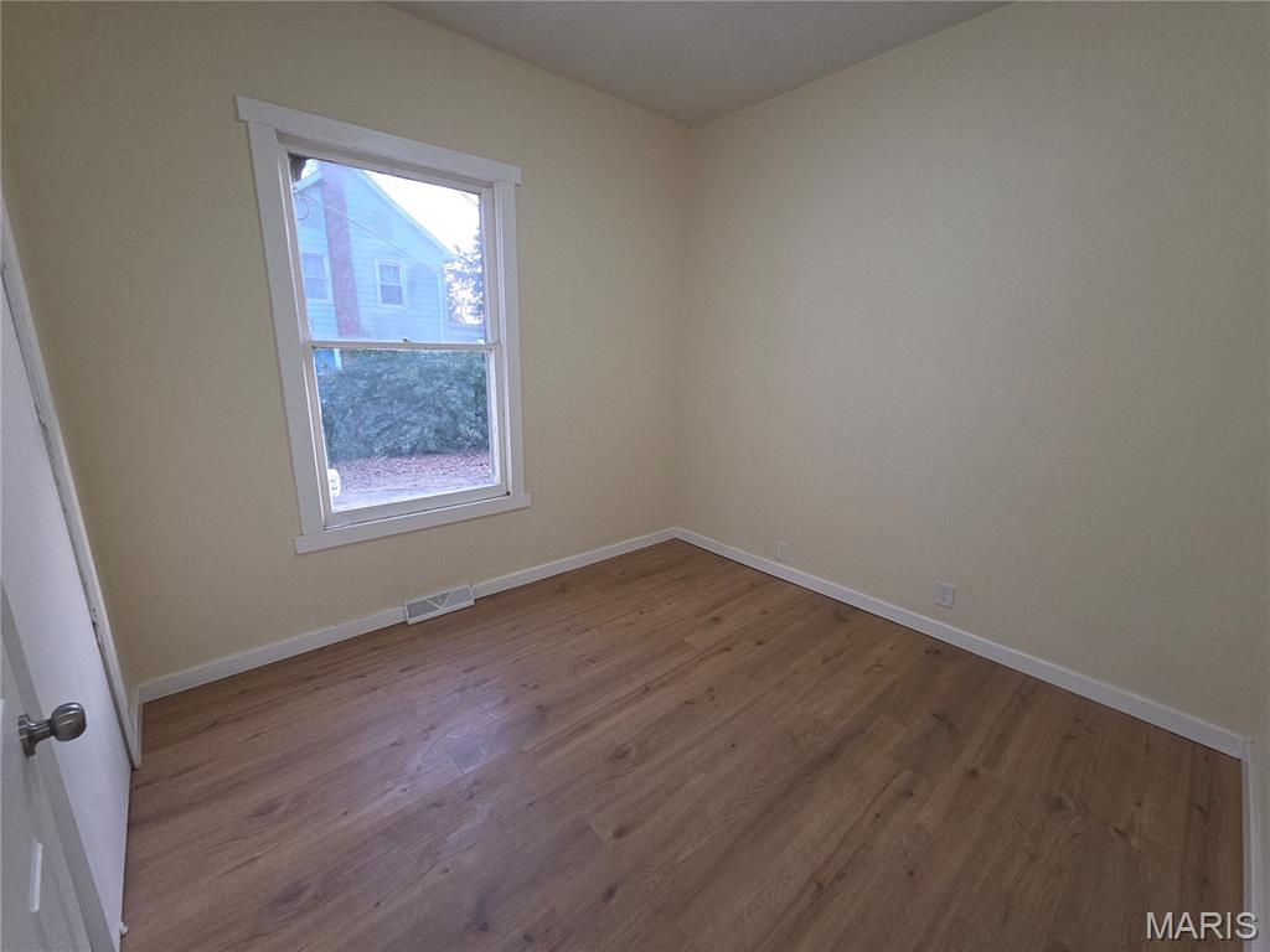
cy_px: 476
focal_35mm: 13
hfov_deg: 106.2
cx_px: 635
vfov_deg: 89.9
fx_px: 477
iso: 80
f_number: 2.2
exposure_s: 1/60
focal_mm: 2.2
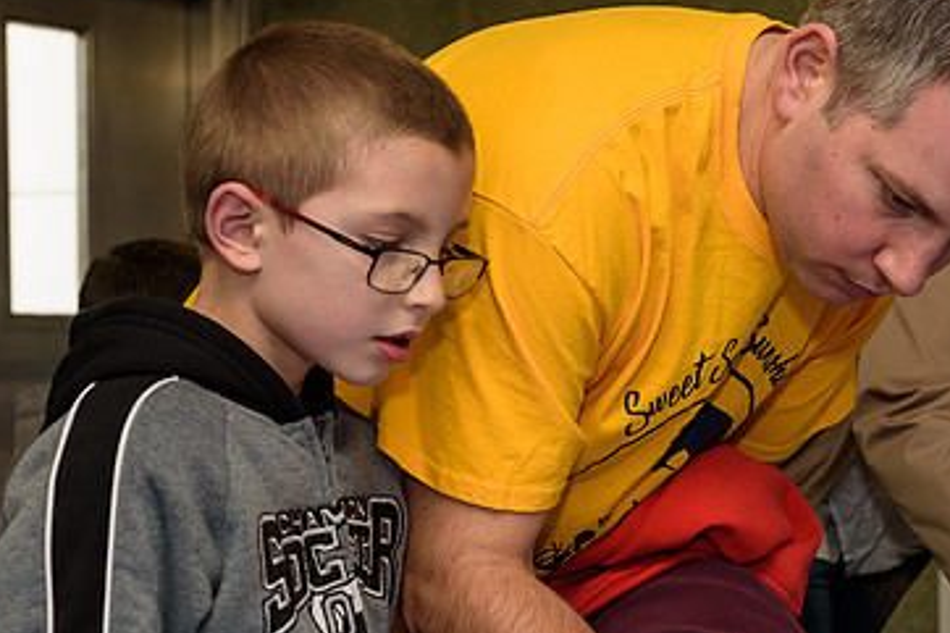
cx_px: 688
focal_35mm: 93
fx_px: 2453
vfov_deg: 14.7
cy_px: 427
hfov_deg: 21.8
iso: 800
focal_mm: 58
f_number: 6.3
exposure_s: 1/125
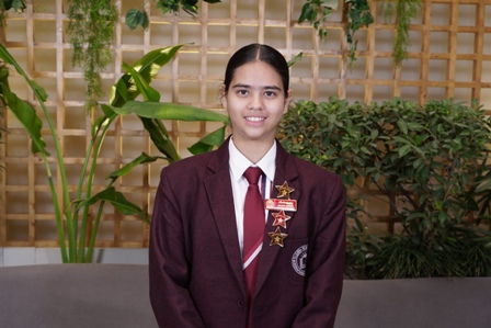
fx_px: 628
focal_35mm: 46
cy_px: 164
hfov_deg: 42.7
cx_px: 246
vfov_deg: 29.3
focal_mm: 31
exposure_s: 1/80
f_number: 4
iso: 320
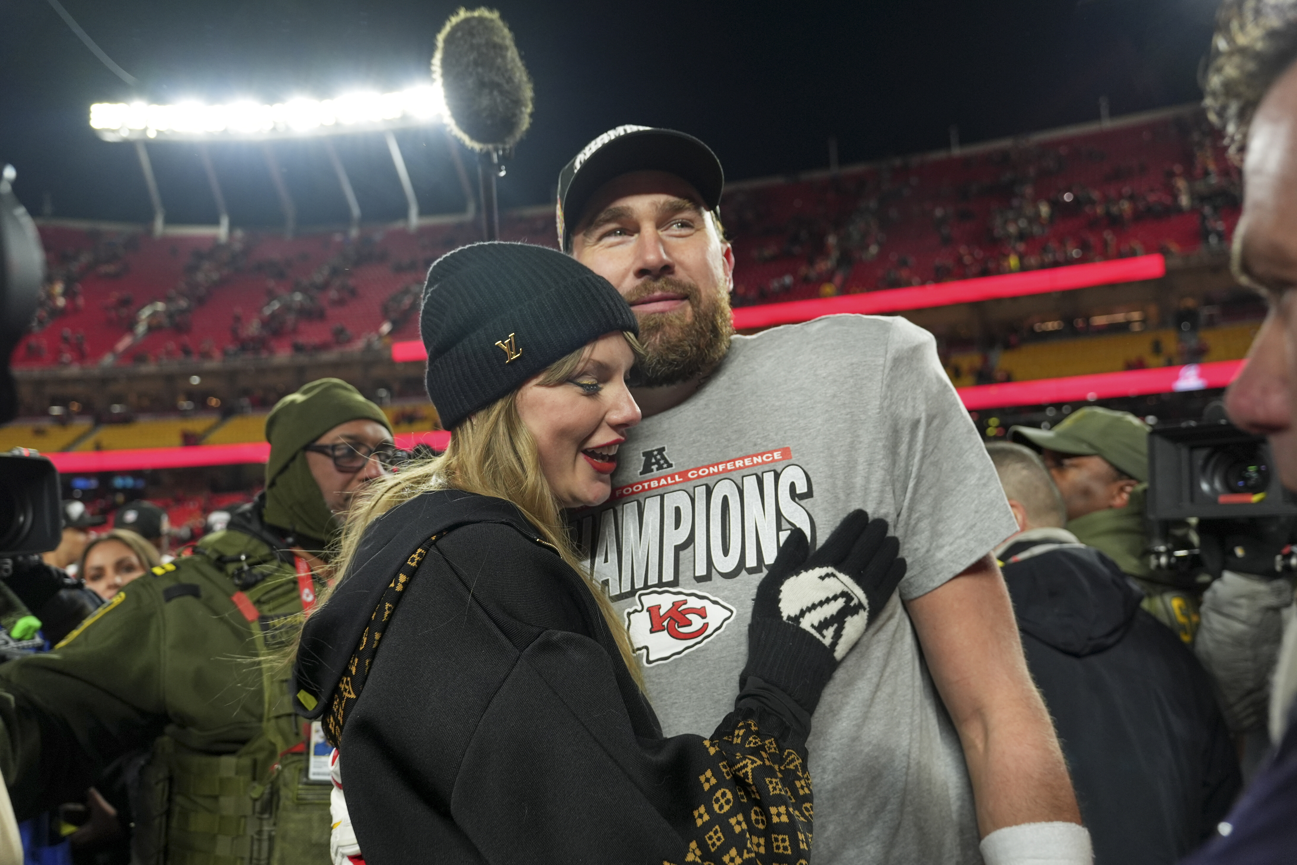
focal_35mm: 32
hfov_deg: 58.7
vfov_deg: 41.1
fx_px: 1153
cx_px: 648
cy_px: 432
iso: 1000
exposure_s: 1/500
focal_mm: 32
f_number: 4
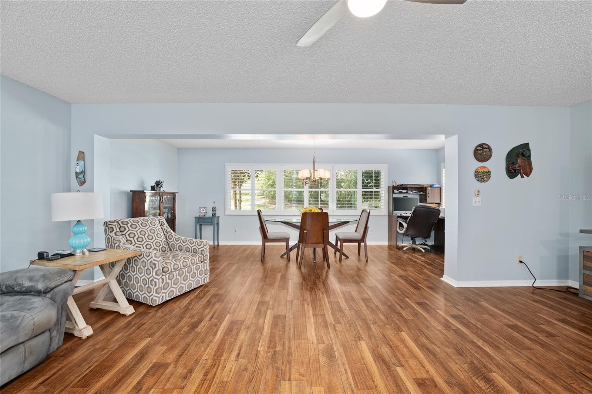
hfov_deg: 104.3
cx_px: 296
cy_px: 197
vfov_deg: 81.2
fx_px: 230
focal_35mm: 14
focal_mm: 14
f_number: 7.1
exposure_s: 1/2
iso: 500
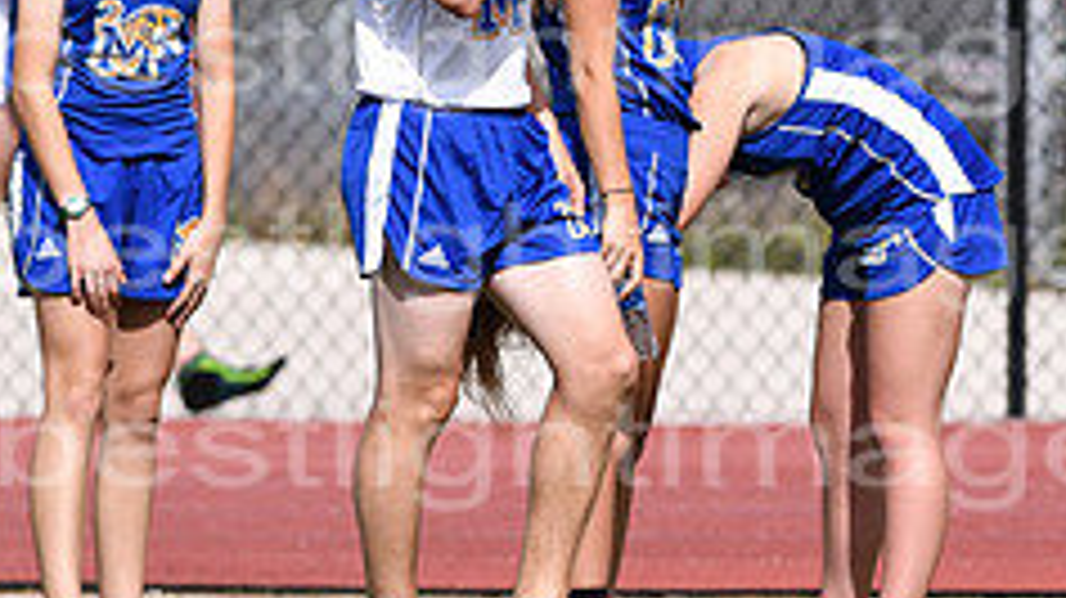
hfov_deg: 1.9
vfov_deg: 1.1
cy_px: 160
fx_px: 32629
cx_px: 585
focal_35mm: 1155
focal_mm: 300
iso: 100
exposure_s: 1/2000
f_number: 4
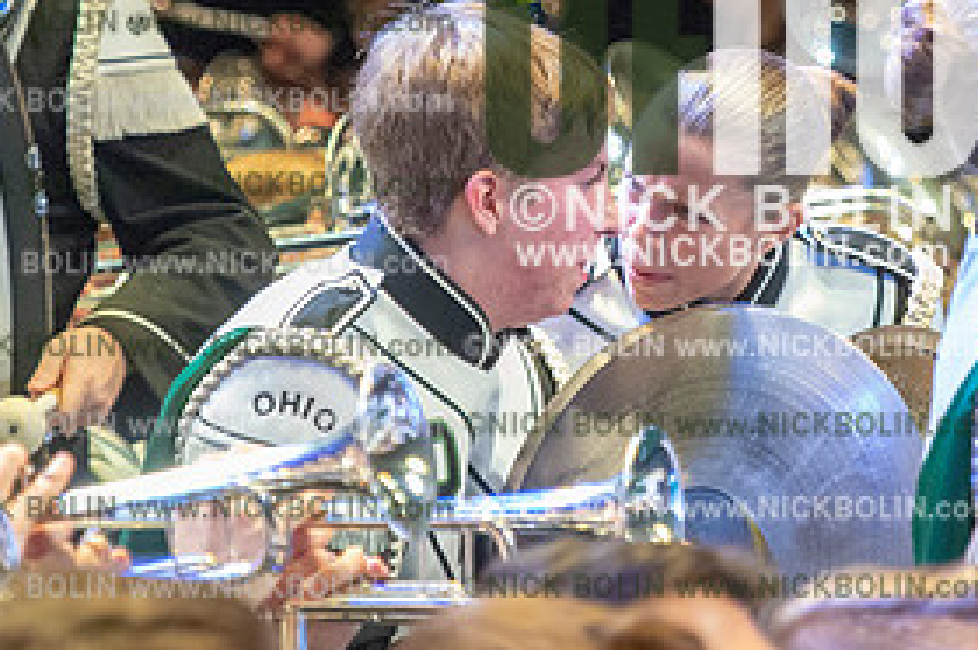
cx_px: 730
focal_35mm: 435
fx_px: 11804
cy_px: 101
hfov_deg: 4.7
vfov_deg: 3.2
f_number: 5.6
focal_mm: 210
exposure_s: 1/320
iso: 8000
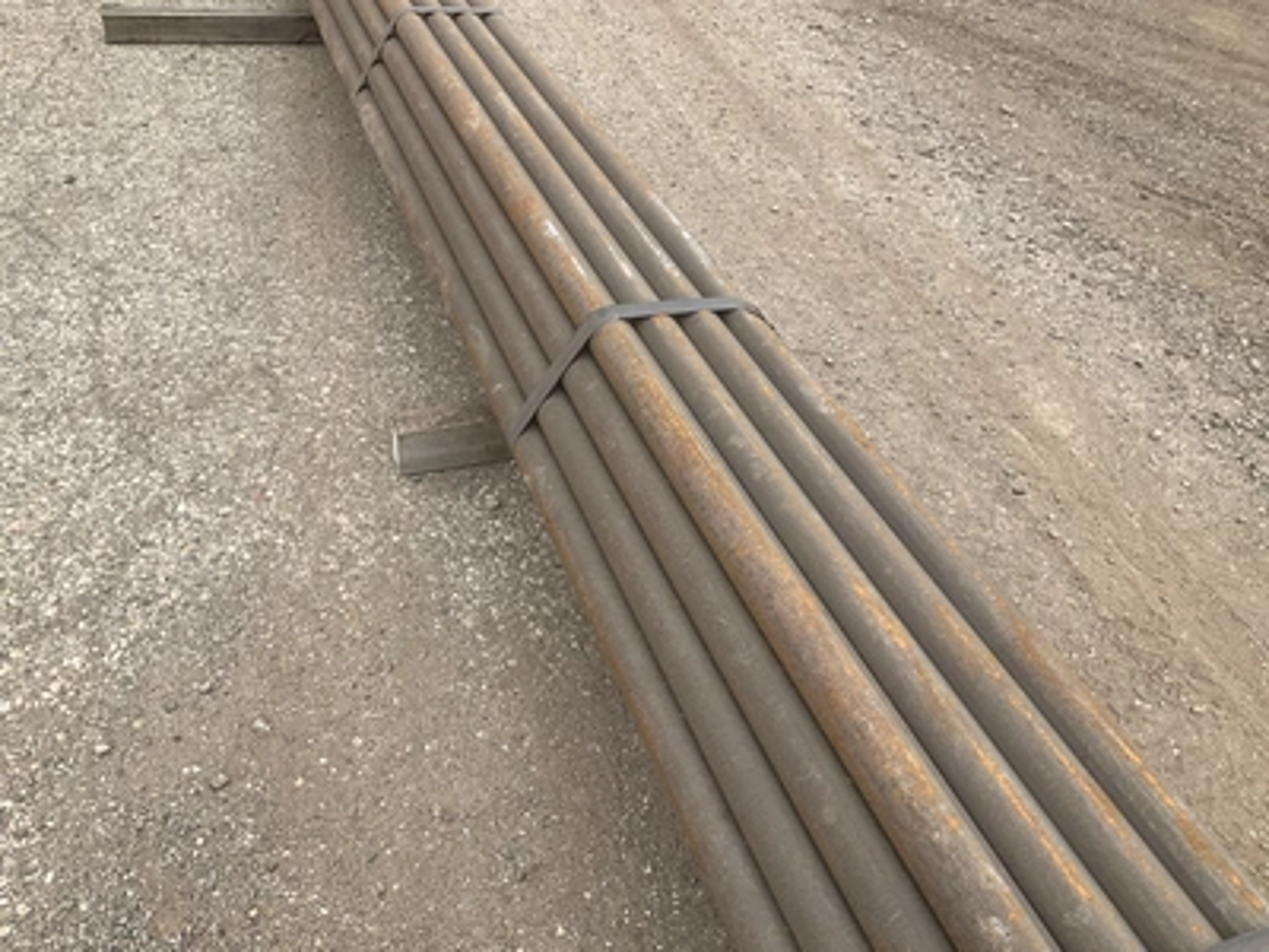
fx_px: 1063
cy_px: 476
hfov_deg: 61.7
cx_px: 634
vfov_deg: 48.2
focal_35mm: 29
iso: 25
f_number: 1.8
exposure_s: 1/545
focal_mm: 3
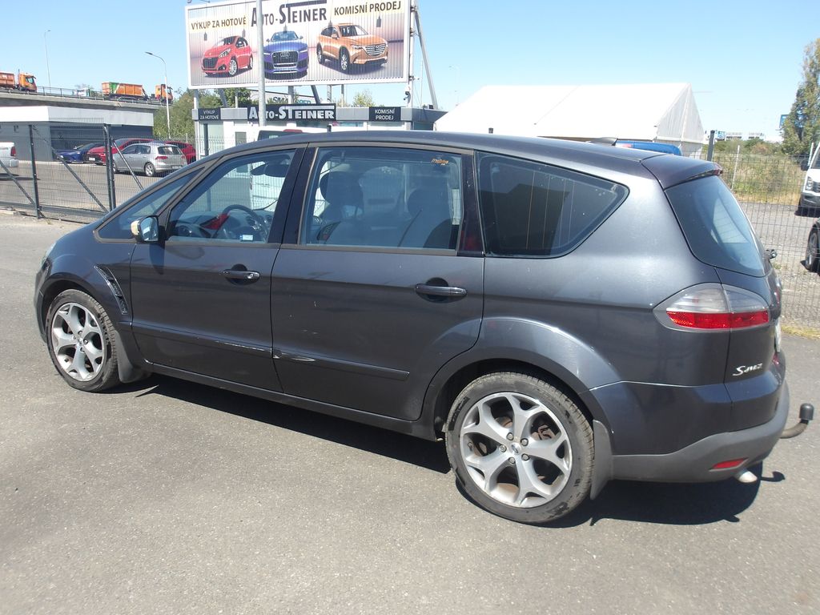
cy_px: 308
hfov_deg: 65.3
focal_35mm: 27
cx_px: 410
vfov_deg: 51.4
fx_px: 640
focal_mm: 4.9
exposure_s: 1/829
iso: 100
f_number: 3
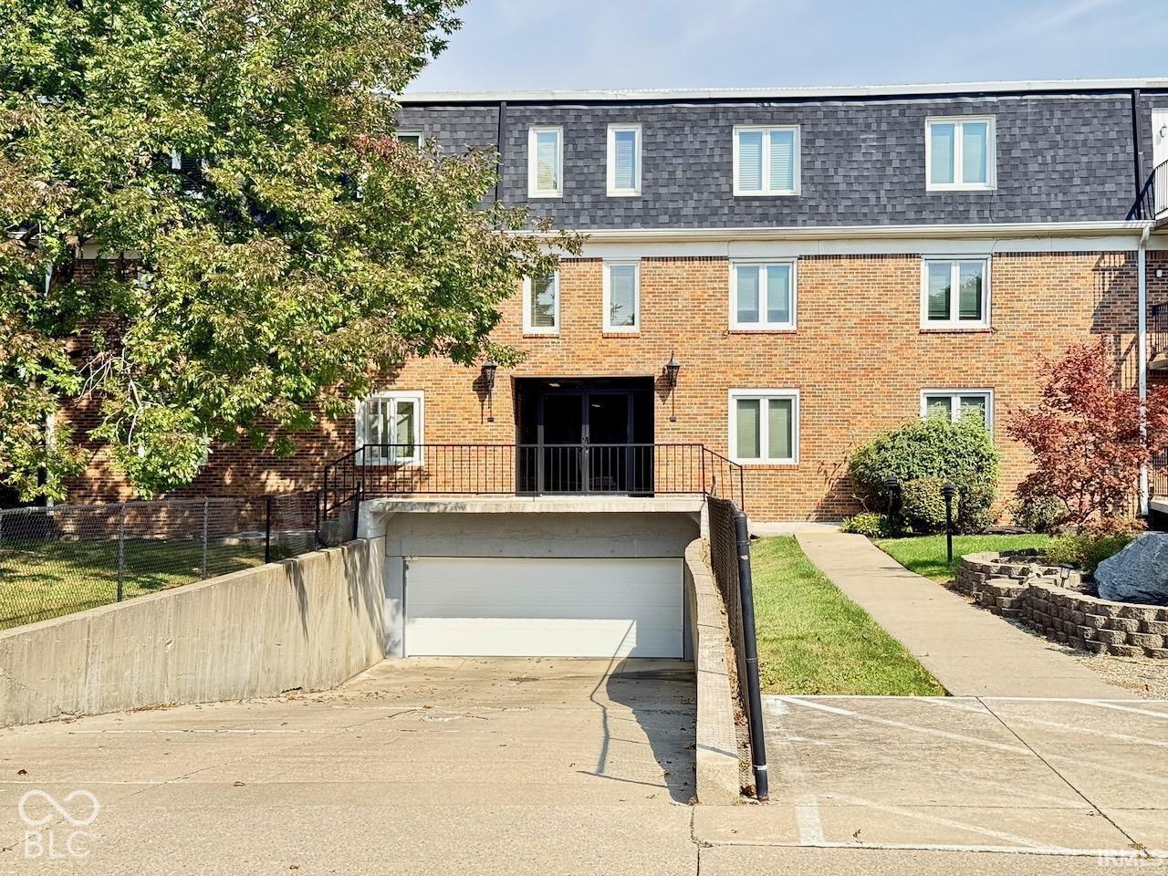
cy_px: 438
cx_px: 584
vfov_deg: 30.3
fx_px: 1620
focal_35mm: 48
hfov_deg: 39.7
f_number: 1.78
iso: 100
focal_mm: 6.76
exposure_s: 1/1575
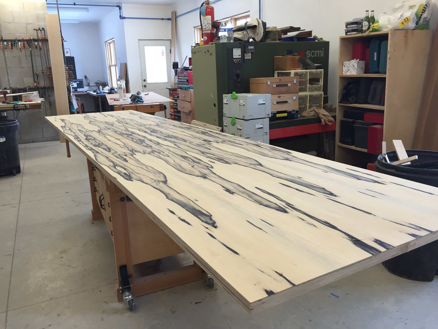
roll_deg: +2.9
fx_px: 367
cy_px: 164
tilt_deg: -13.9
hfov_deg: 61.7
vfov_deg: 48.2
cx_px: 219
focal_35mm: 29
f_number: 2.2
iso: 32
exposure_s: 1/30
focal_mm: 4.15
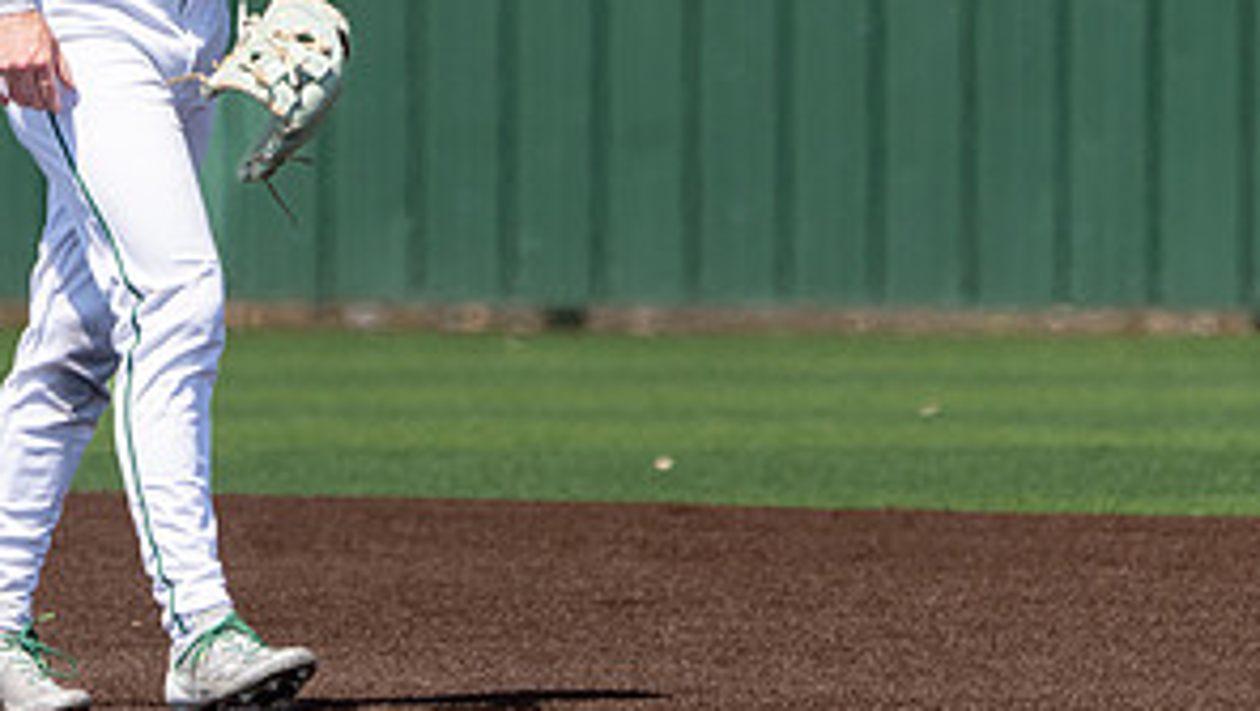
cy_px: 30
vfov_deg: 1.2
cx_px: 316
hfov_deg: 2.2
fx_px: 33133
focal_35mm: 991
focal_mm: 428
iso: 640
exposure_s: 1/2000
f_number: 8
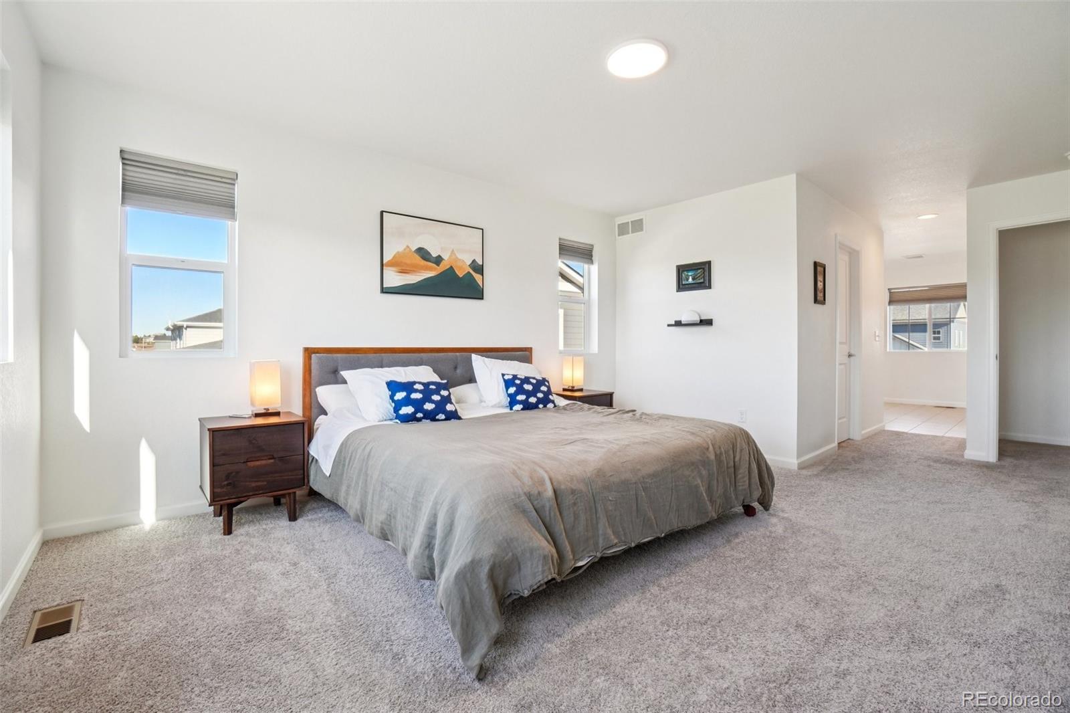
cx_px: 535
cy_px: 356
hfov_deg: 100.4
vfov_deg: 77.3
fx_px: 446
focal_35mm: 15
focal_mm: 10
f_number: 8
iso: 400
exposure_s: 1/60
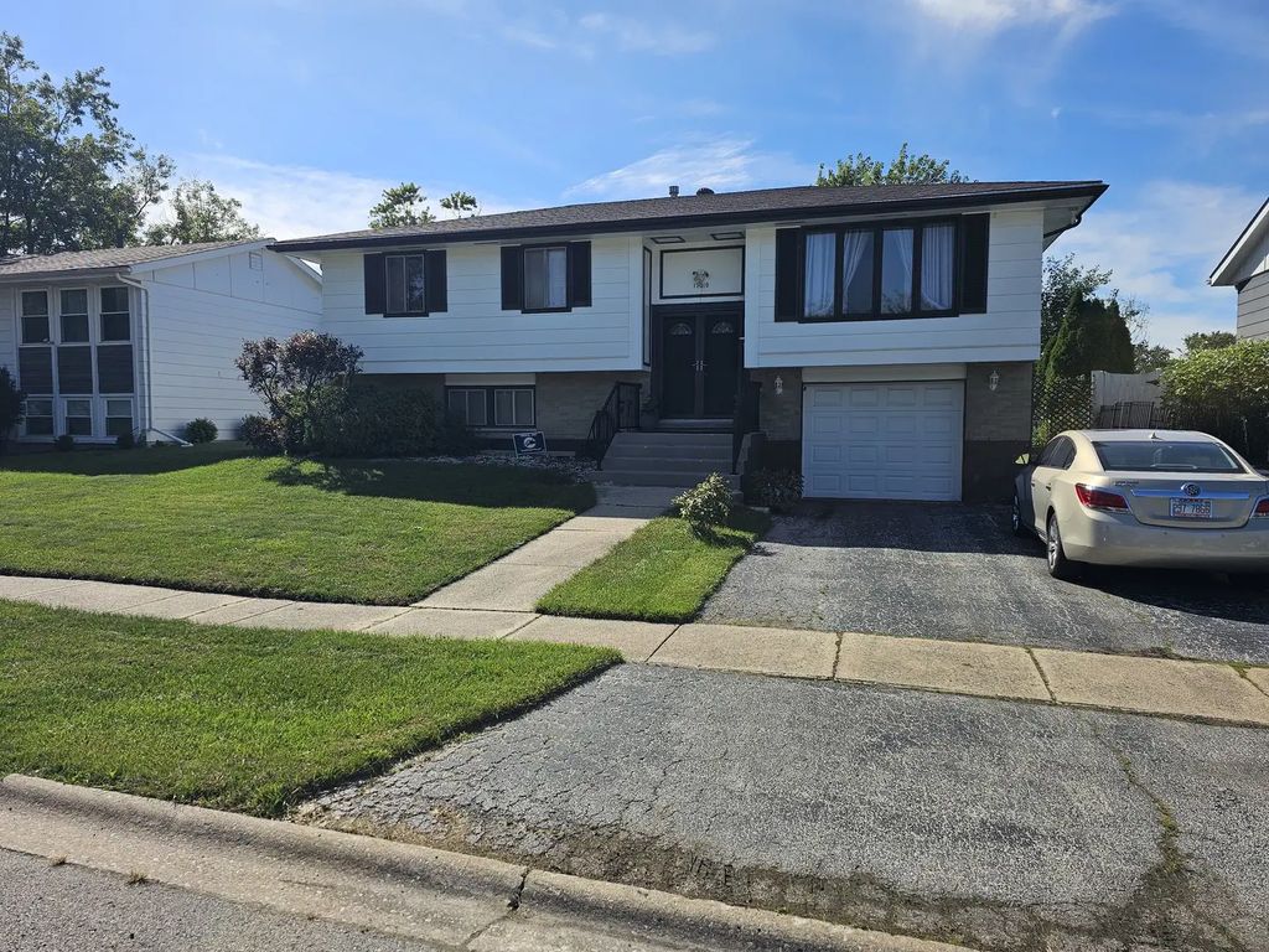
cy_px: 476
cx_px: 634
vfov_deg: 58.9
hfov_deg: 73.9
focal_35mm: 23
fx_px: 843
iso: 10
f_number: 1.7
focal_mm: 6.3
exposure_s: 1/812
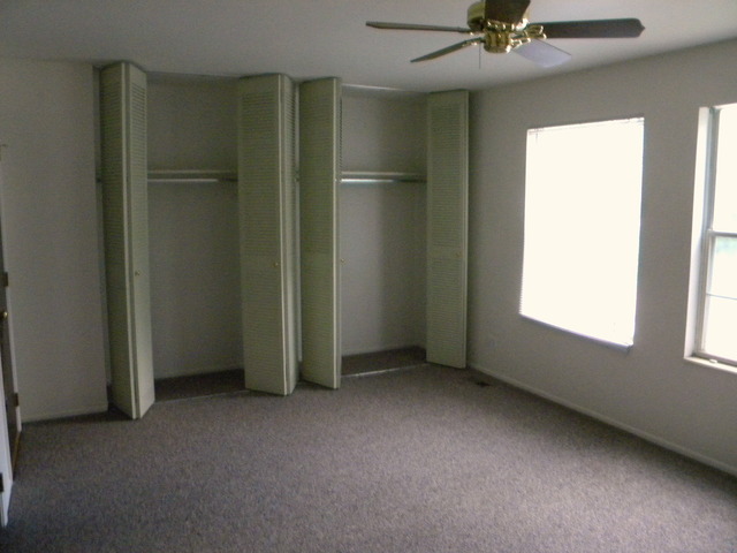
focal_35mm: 28
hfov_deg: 63.4
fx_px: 596
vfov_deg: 49.7
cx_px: 368
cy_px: 276
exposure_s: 1/120
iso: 596
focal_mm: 5
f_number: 3.5
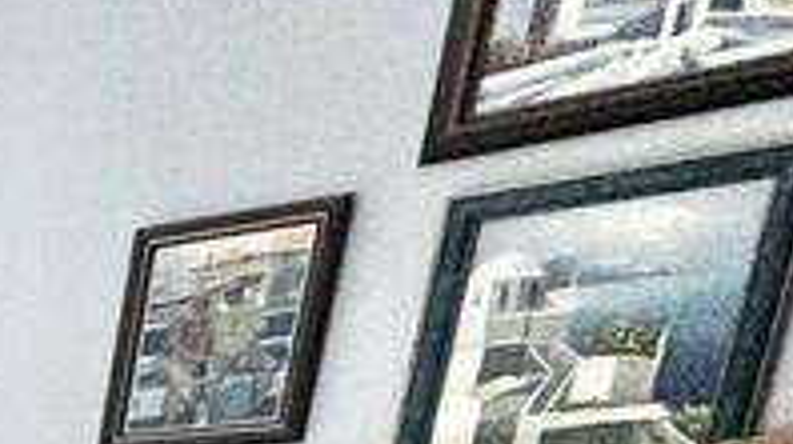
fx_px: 1660
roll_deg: +0.3
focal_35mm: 79
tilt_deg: -16.6
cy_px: 1128
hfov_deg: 15.1
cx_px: -1117
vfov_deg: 11.8
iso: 125
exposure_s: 1/100
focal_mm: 2.22
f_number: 2.2
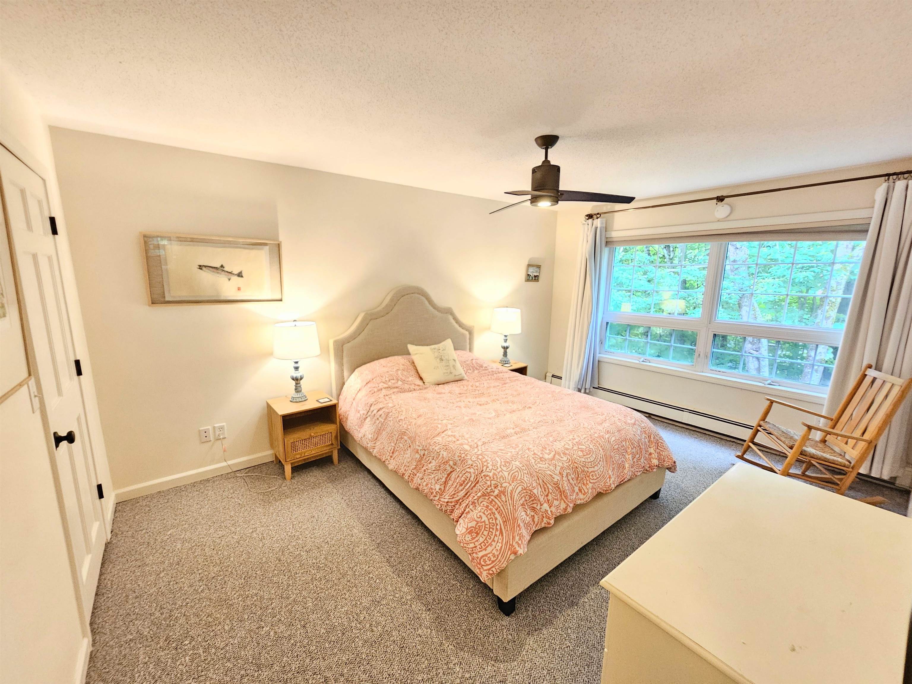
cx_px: 456
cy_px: 342
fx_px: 343
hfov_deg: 106.2
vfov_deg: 89.9
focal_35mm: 13
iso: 320
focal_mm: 2.2
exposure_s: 1/30
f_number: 2.2
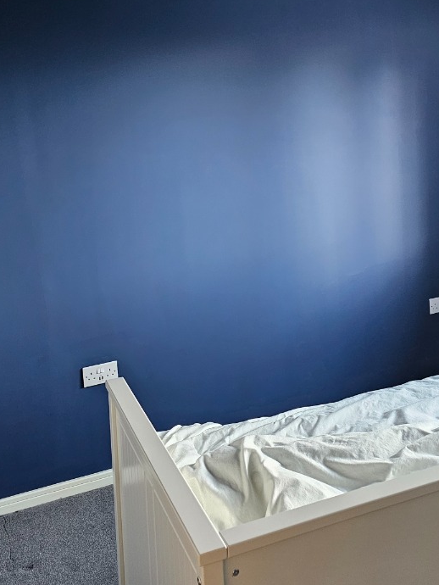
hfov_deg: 35.9
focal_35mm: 40
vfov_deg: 46.0
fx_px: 676
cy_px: 192
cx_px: 263
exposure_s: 1/25
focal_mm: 6.3
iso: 500
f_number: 1.7
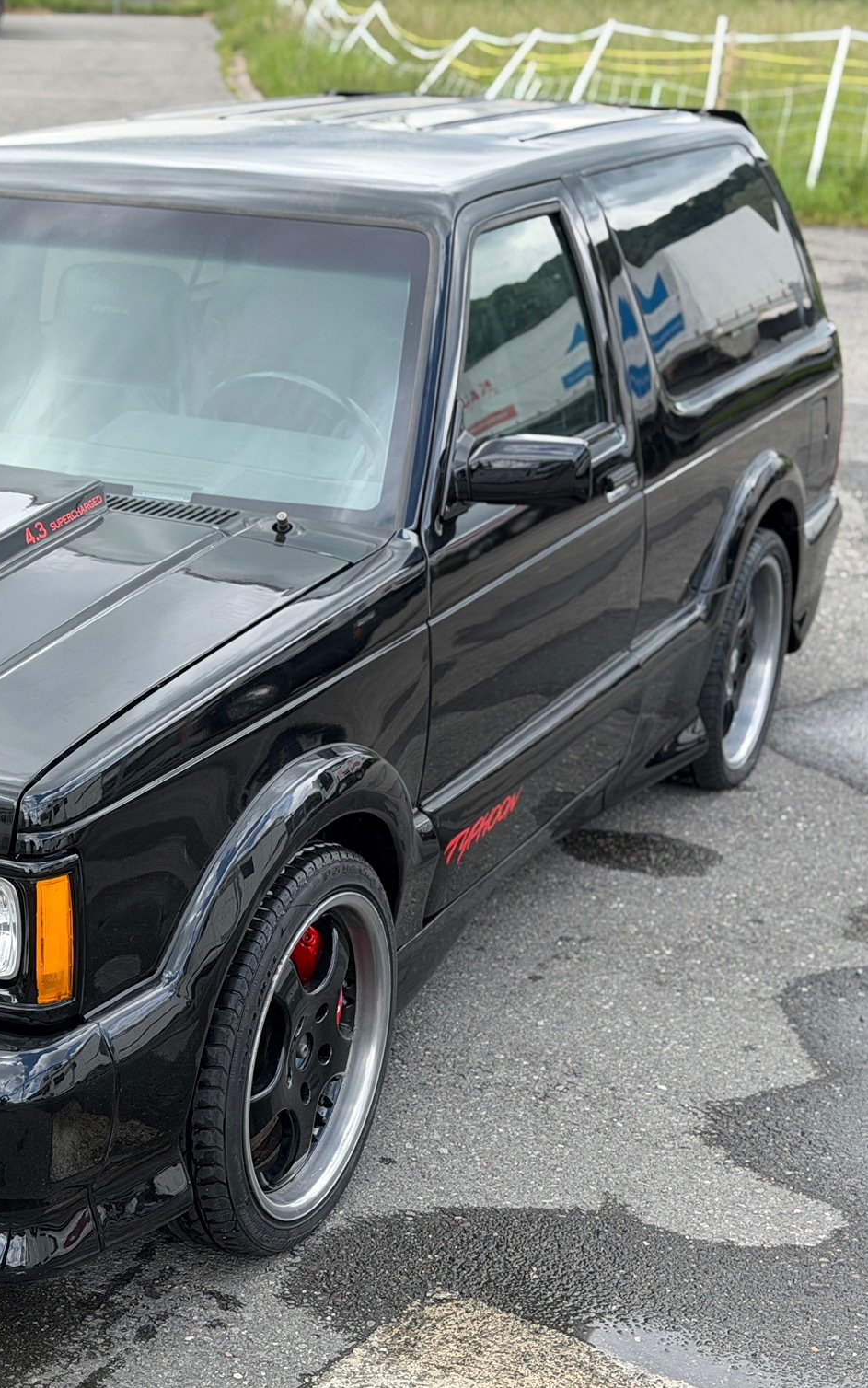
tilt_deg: -16.9
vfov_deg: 30.2
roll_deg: -0.2
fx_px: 2573
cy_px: 695
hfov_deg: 18.7
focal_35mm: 68
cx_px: 24
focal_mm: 6.76
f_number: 1.78
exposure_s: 1/1377
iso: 64
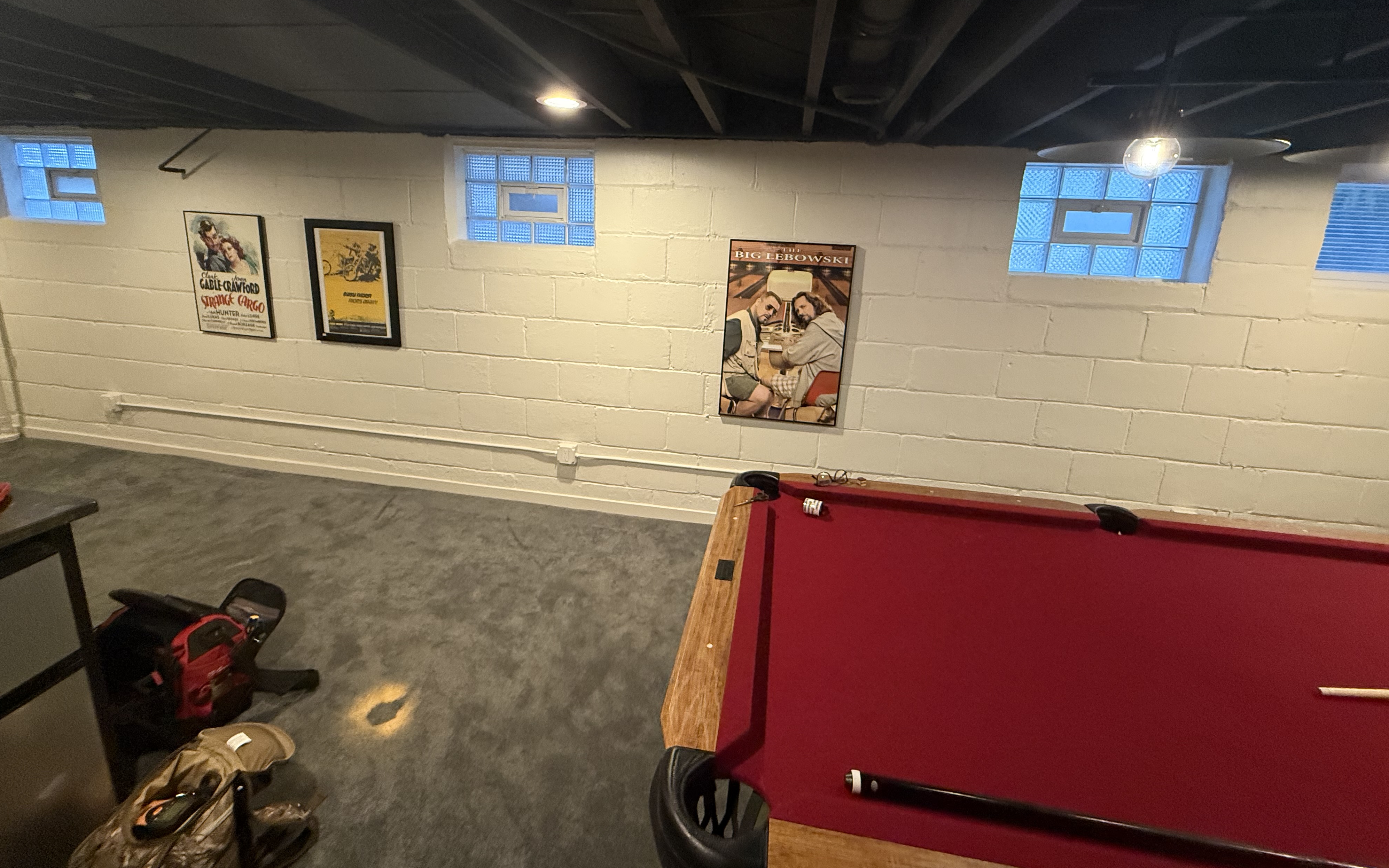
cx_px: 698
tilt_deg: -12.2
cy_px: 372
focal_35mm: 15
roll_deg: -2.4
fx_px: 568
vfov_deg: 74.4
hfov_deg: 101.5
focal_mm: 2.22
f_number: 2.2
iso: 500
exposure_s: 1/60
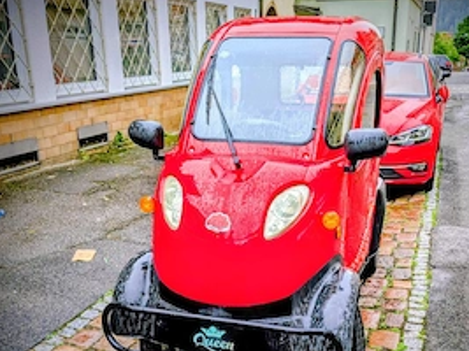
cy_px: 219
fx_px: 488
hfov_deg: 51.3
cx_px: 256
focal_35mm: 36
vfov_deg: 39.4
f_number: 1.7
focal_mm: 4.53
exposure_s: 1/417
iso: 29
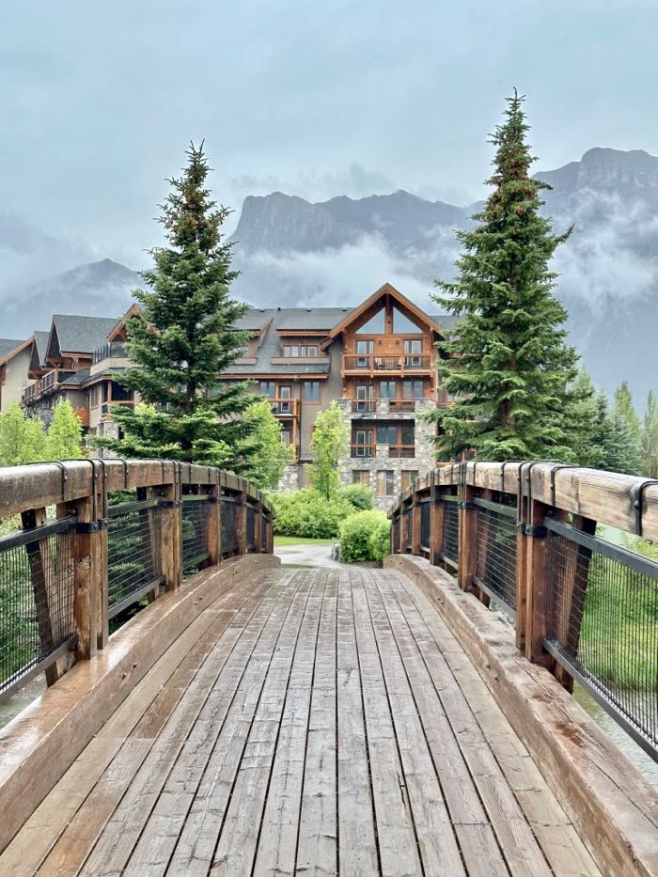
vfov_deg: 39.7
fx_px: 1216
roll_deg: -0.4
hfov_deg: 30.3
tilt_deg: +3.0
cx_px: 329
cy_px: 438
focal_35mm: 48
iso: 64
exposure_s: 1/1062
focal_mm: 6.86
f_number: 1.78
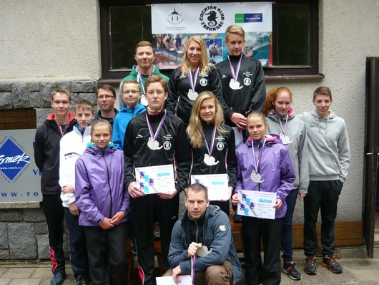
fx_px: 416
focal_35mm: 38
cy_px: 142
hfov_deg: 49.0
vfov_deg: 37.7
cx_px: 190
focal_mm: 6.3
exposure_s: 1/80
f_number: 2.9
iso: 100
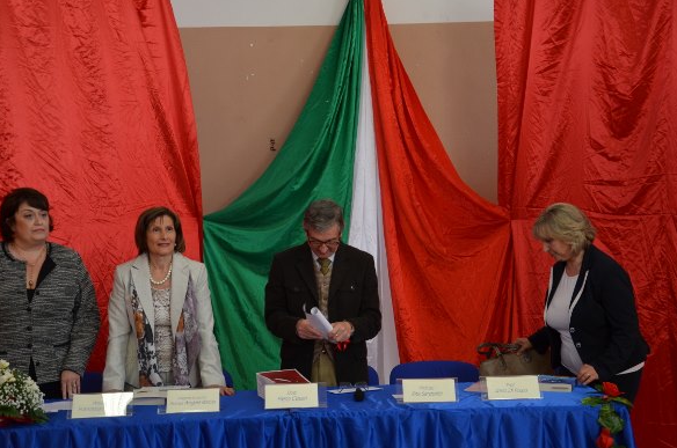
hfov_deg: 34.8
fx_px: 1080
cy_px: 220
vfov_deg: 23.5
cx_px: 332
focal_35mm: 58
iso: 560
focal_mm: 35
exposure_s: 1/60
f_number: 4.5
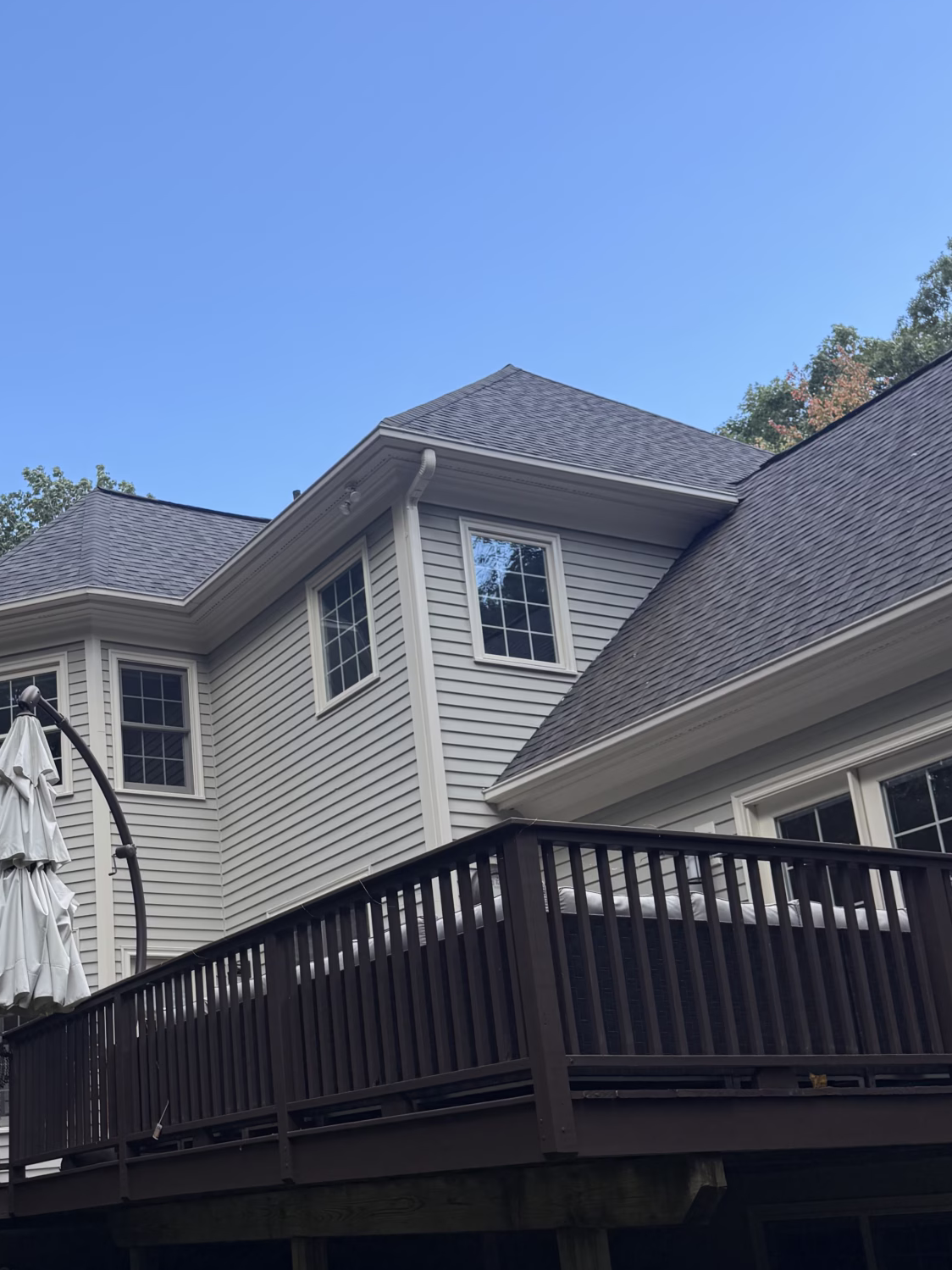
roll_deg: +4.2
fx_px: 1504
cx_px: 239
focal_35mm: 41
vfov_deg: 45.6
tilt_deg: +19.6
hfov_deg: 34.4
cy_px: 748
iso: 80
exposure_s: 1/1075
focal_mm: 6.76
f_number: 1.78
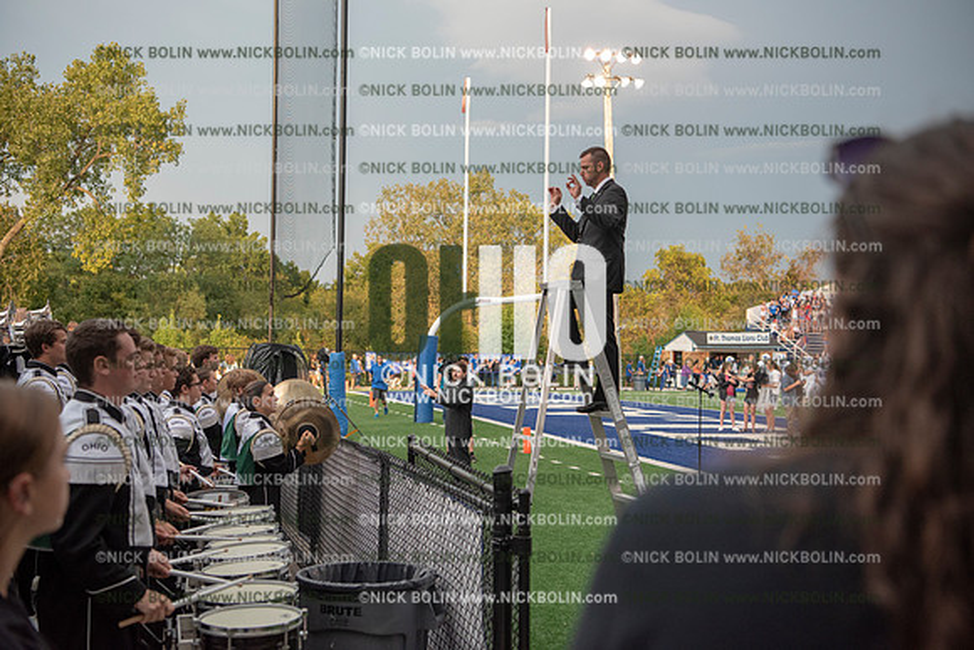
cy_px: 325
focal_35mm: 46
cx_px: 487
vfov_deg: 29.3
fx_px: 1245
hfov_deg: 42.7
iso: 1250
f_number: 3.5
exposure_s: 1/1600
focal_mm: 46
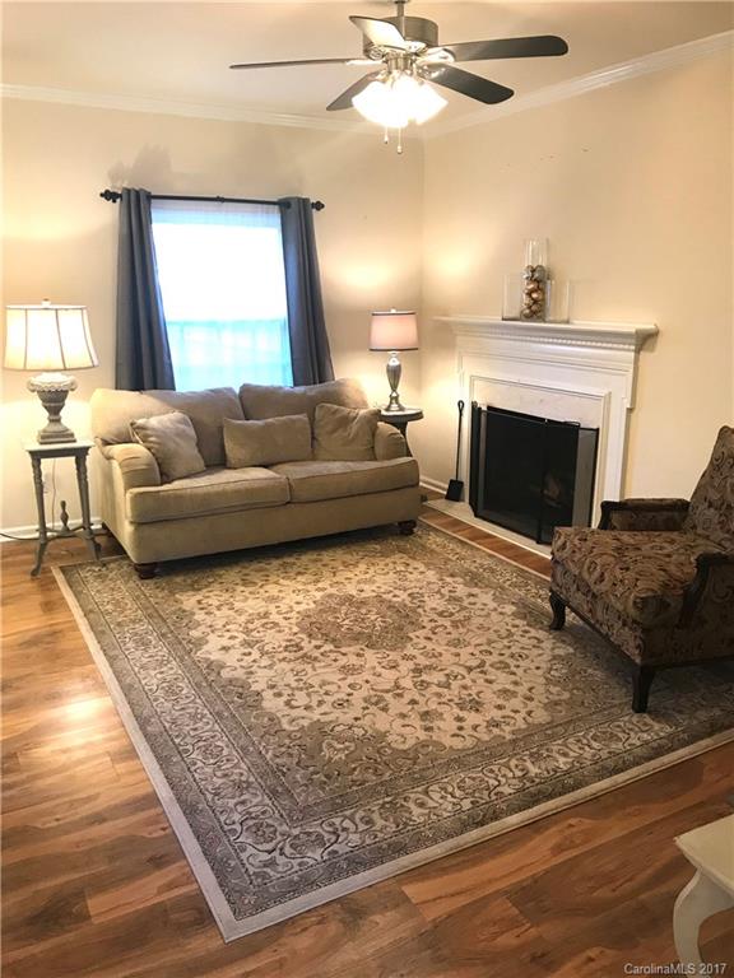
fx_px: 792
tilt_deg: -13.0
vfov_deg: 63.4
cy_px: 489
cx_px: 367
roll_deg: +0.7
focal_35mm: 28
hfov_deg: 49.7
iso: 40
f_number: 1.8
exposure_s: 1/24
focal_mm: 3.99
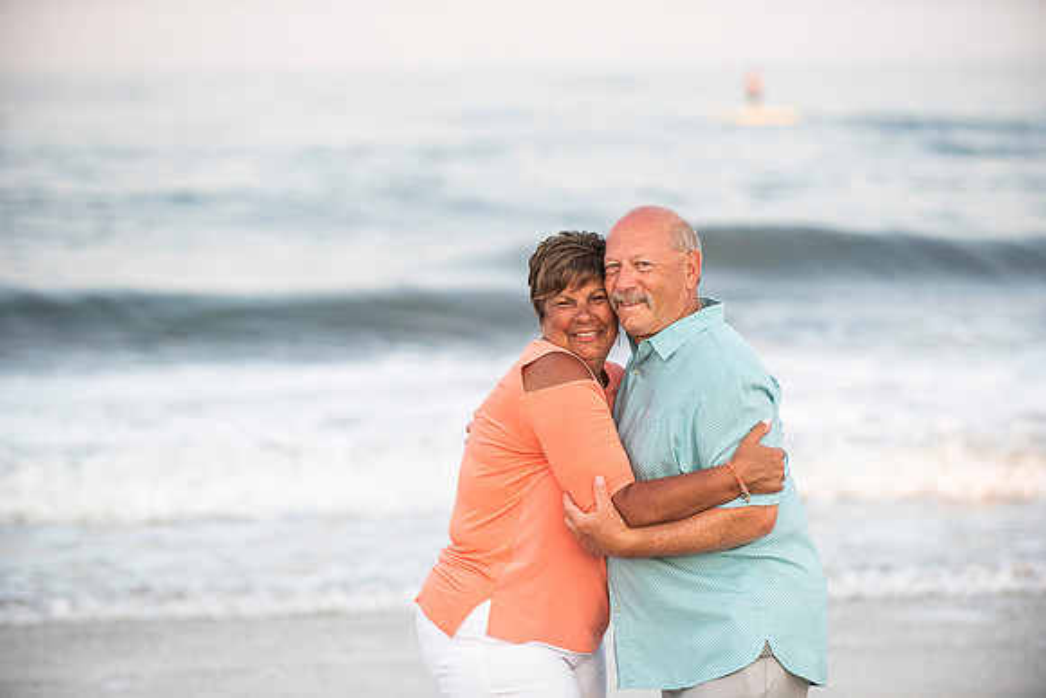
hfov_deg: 13.2
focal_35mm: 155
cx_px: 523
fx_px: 4504
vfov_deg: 8.9
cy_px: 349
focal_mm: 155
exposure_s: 1/1250
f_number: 3.5
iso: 800
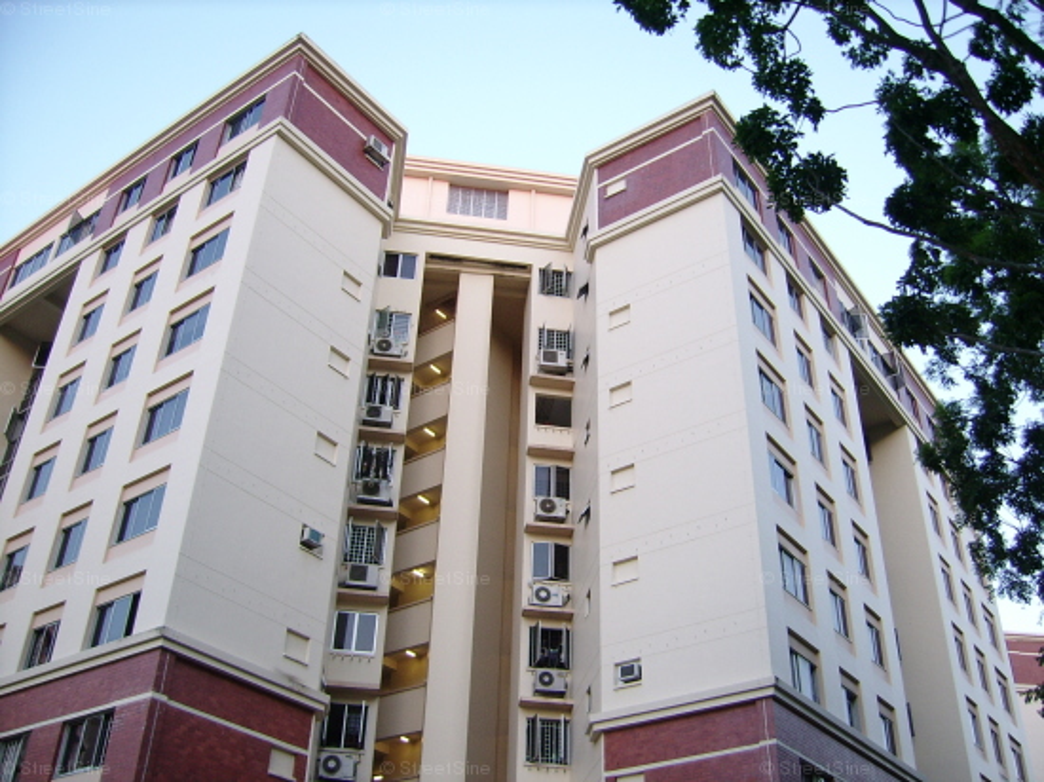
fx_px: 1055
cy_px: 391
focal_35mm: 35
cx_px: 522
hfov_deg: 52.6
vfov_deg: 40.7
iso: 100
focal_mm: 5.95
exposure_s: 1/71
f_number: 2.8
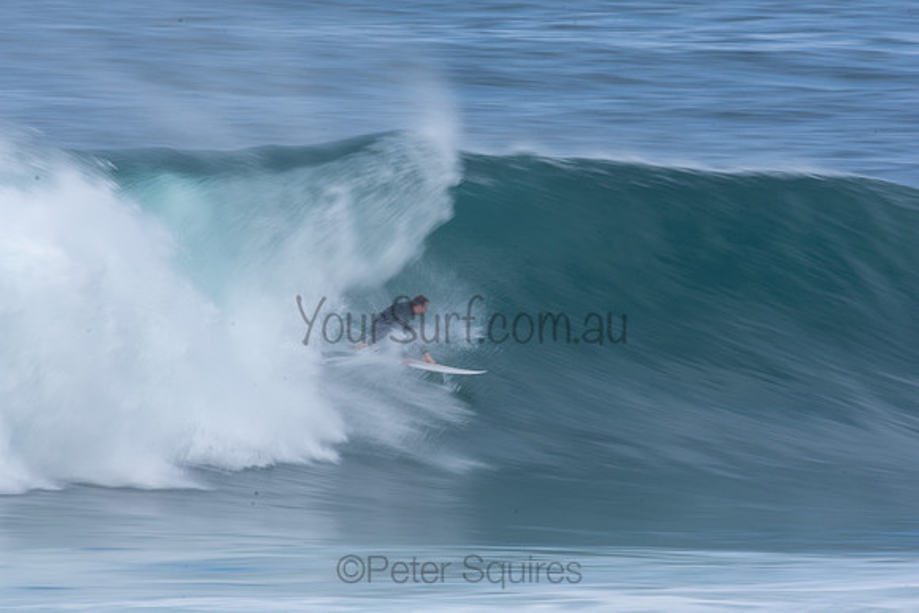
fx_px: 19149
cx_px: 460
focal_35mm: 750
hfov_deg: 2.7
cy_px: 306
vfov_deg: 1.8
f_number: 25
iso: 100
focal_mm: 500
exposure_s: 1/25
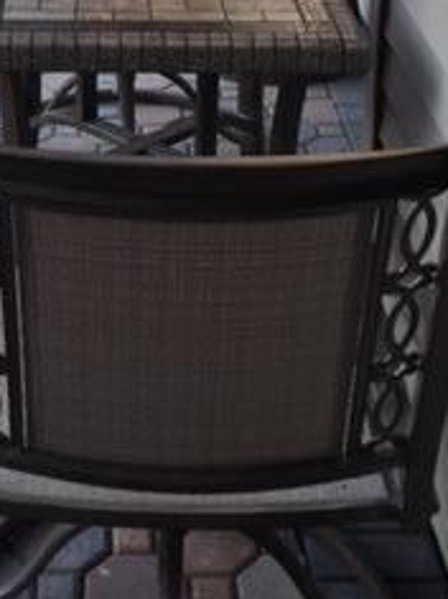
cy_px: -87
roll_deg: +0.3
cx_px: 31
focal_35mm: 79
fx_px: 1364
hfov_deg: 18.3
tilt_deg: -16.8
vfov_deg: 23.0
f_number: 2.2
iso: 32
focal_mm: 4.15
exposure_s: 1/199
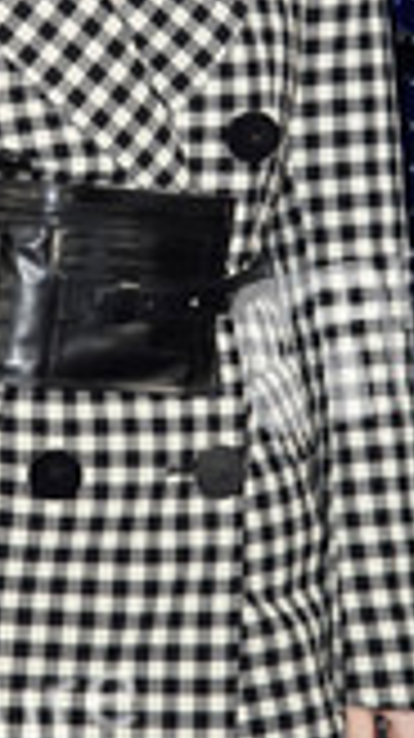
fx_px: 4889
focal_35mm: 250
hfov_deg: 4.8
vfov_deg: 8.6
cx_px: 56
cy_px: 104
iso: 1000
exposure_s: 1/250
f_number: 5.6
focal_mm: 98
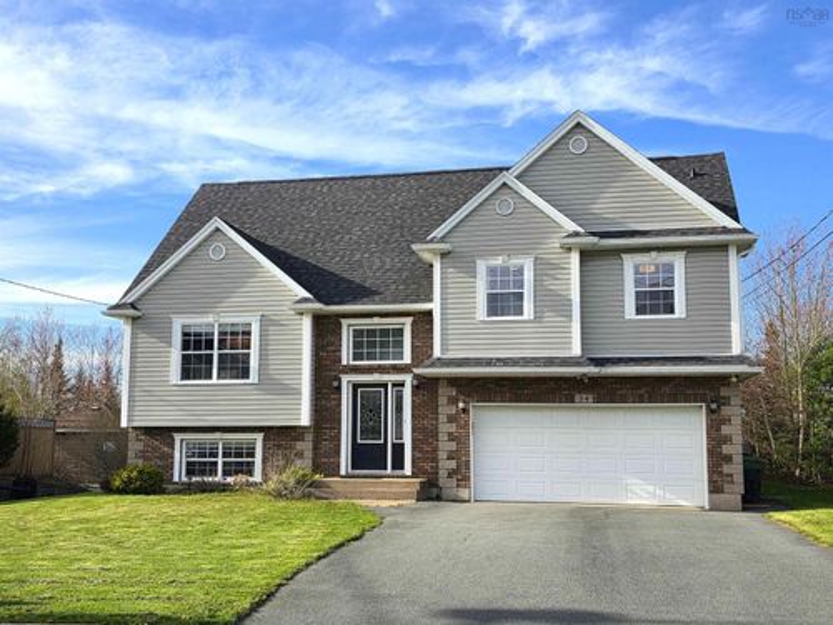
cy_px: 312
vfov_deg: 37.7
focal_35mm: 38
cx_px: 416
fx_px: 914
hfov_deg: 49.0
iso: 32
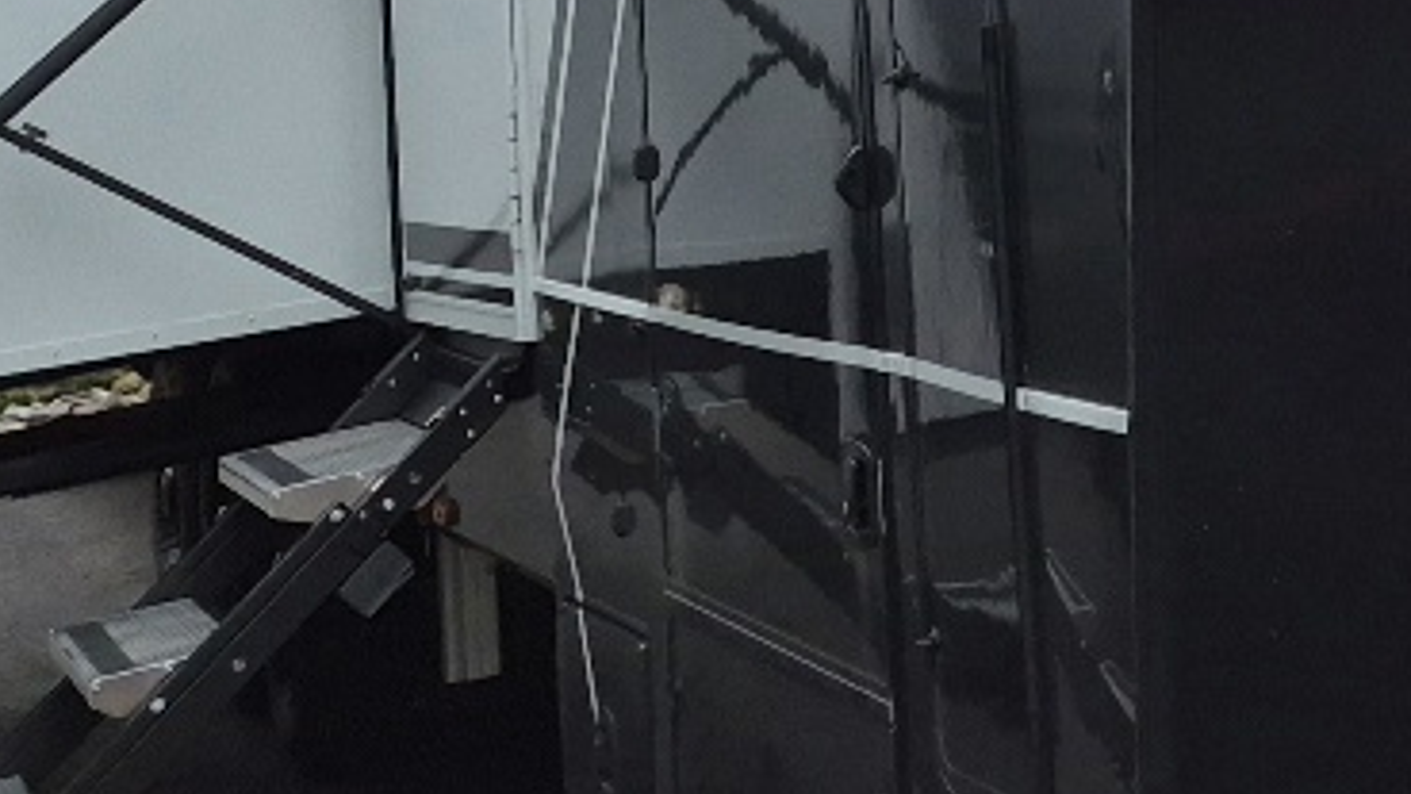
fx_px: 4078
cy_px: -890
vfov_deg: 10.1
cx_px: 2036
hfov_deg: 17.8
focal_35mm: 109
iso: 64
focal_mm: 5.4
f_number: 1.8
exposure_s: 1/10000
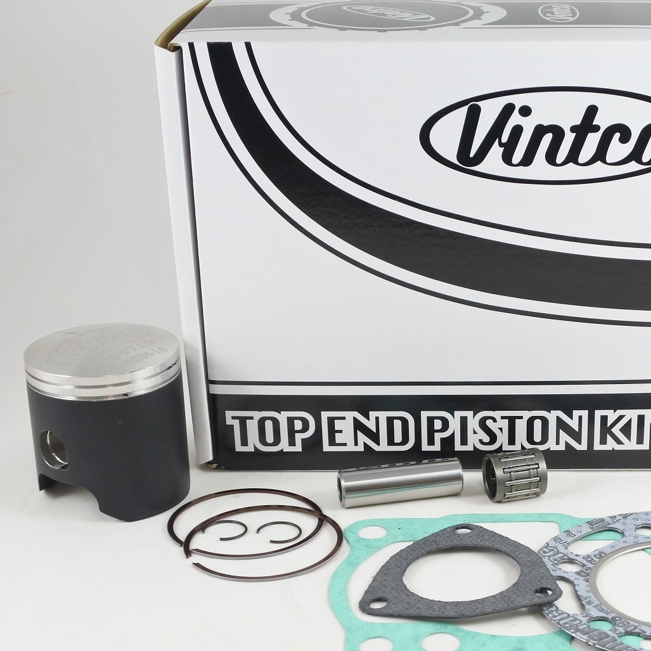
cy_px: 356
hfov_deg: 29.3
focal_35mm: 58
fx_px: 1234
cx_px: 439
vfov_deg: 29.5
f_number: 4.2
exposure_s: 1/125
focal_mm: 14.7
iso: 560
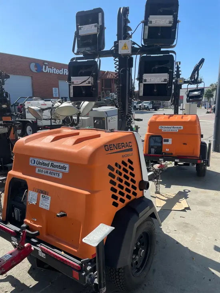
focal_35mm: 26
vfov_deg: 67.3
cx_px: 110
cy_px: 146
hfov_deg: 53.1
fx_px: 220
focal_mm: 4.2
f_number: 1.6
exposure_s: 1/2681
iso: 32
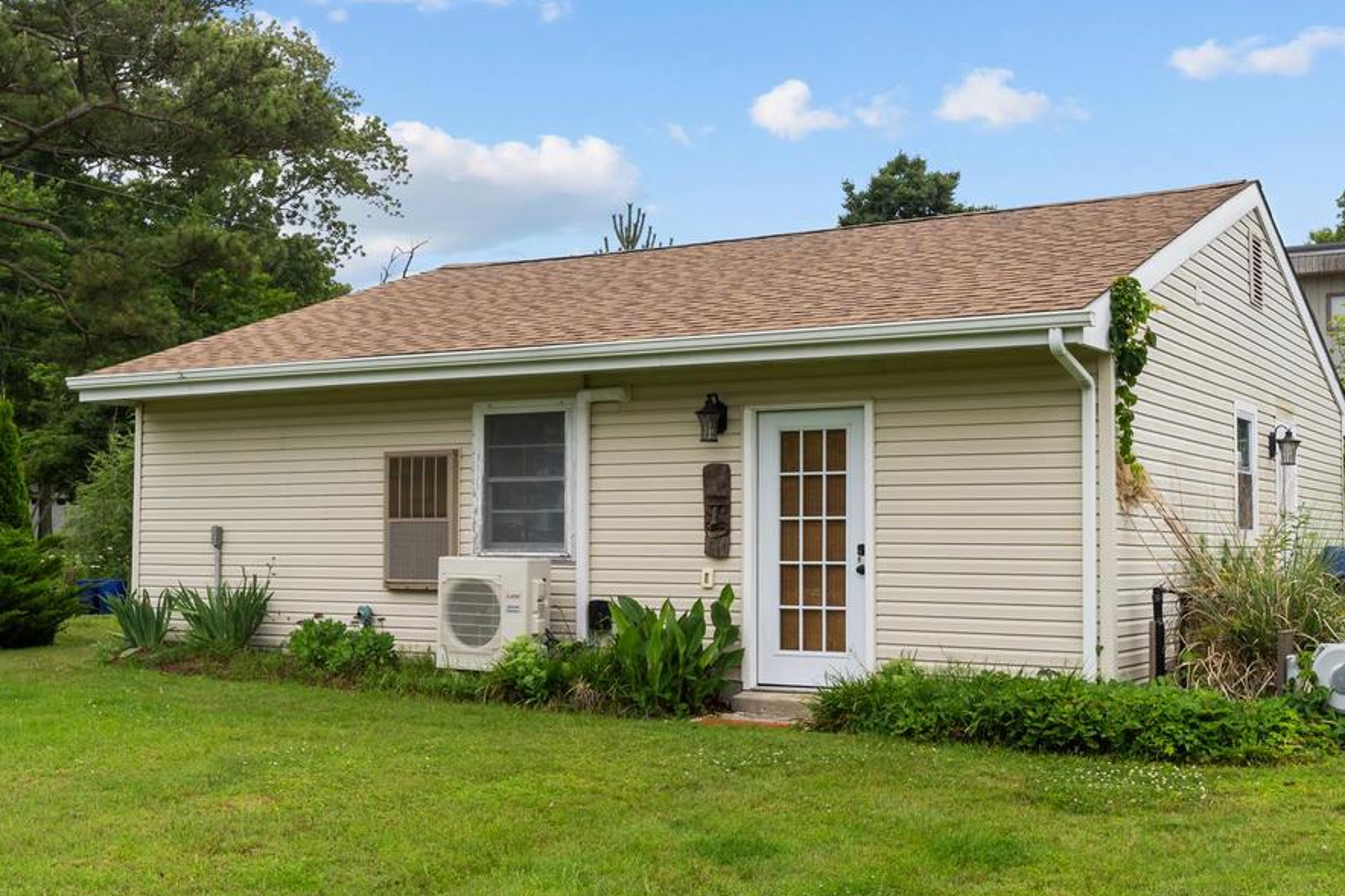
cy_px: 452
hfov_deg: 44.5
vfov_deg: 30.5
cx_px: 669
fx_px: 1643
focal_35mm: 44
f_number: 7.1
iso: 250
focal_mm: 18
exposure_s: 1/640
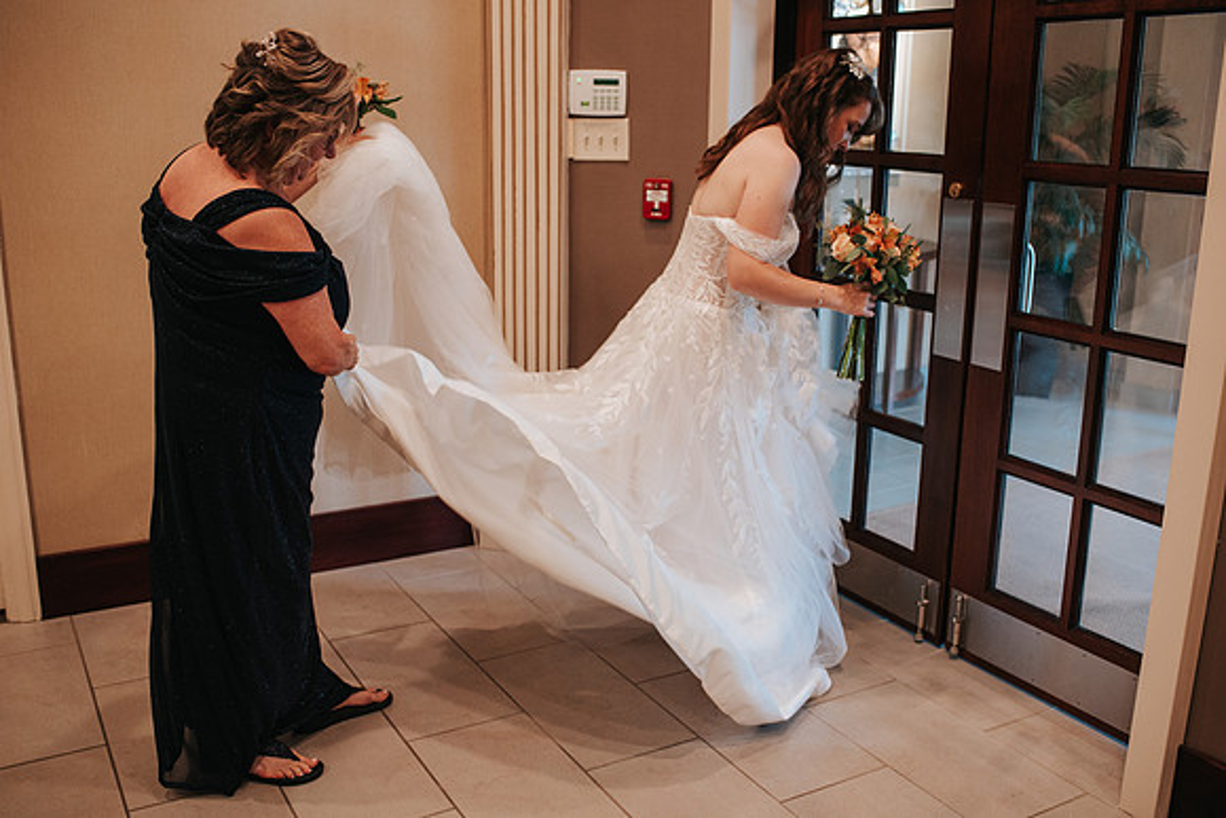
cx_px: 613
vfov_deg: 37.9
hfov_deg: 54.4
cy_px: 409
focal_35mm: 35
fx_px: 1192
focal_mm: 35
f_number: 3.2
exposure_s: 1/125
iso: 1000
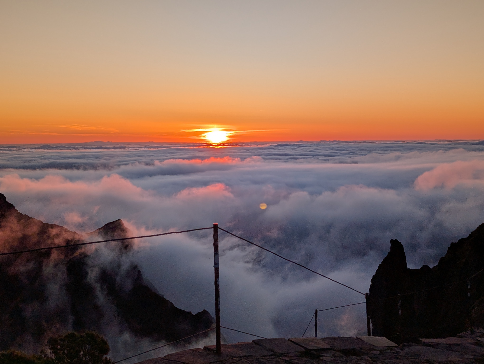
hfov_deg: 38.9
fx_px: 686
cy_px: 182
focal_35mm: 49
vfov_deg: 29.7
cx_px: 242
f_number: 1.68
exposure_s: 1/873
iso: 19
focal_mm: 6.9
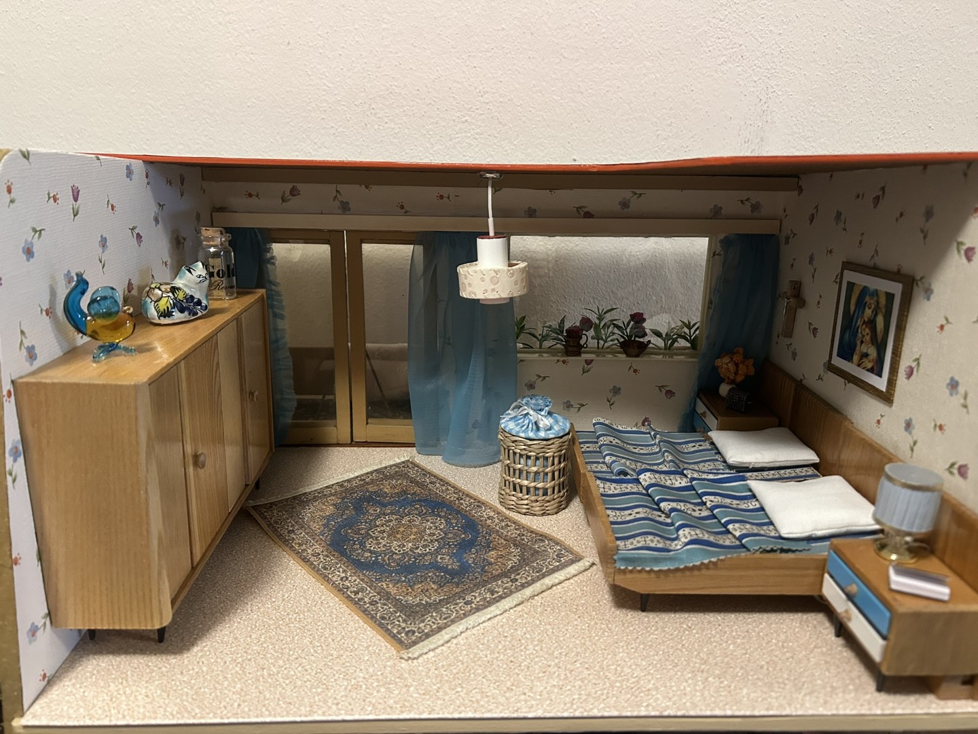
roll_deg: -0.1
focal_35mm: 26
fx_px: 735
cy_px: 367
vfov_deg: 53.1
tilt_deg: -17.0
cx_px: 489
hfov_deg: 67.3
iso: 400
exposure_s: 1/50
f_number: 1.5
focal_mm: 5.7
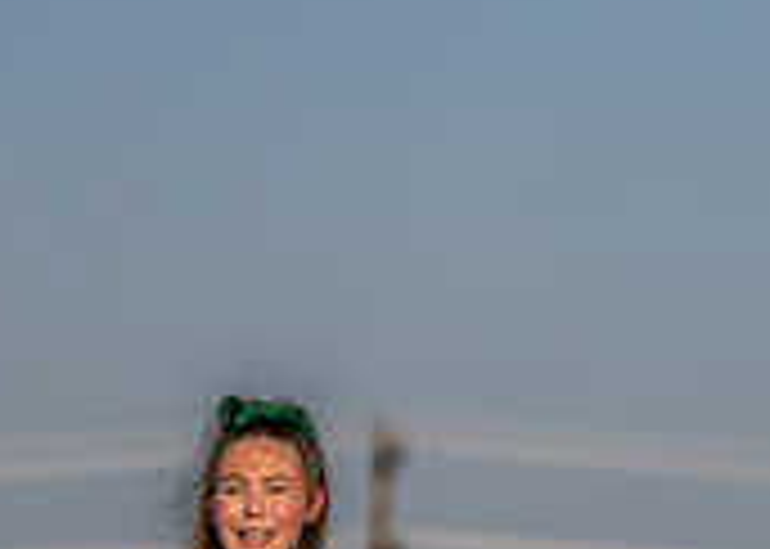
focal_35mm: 454
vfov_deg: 3.2
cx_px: 1158
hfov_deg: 4.4
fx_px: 9924
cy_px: 704
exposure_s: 1/5000
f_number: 2.8
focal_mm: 90
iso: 100
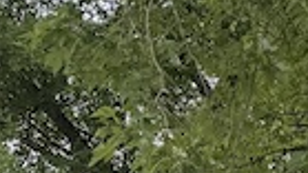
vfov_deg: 6.8
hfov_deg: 11.2
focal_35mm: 150
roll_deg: -0.8
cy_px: 630
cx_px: 804
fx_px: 1224
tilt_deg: -3.5
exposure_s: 1/822
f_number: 1.78
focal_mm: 6.76
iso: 80
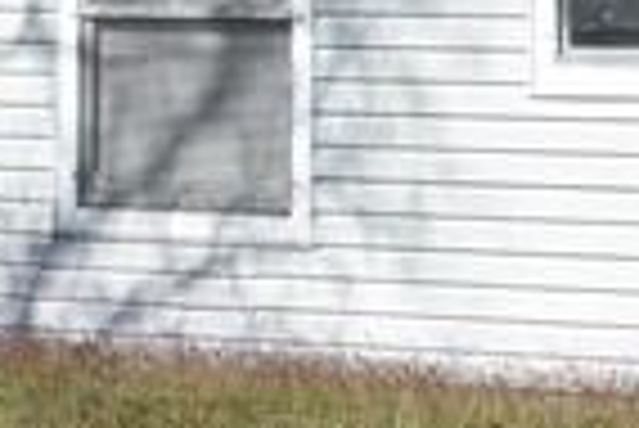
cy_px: -216
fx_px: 6912
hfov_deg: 5.3
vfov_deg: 3.5
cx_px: 756
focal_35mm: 389
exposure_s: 1/400
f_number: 10
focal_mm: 34
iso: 200
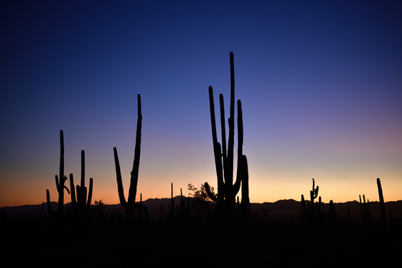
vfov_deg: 27.0
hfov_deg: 39.6
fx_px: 558
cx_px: 201
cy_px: 134
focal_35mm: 50
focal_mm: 50
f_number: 2.8
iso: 560
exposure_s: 1/50
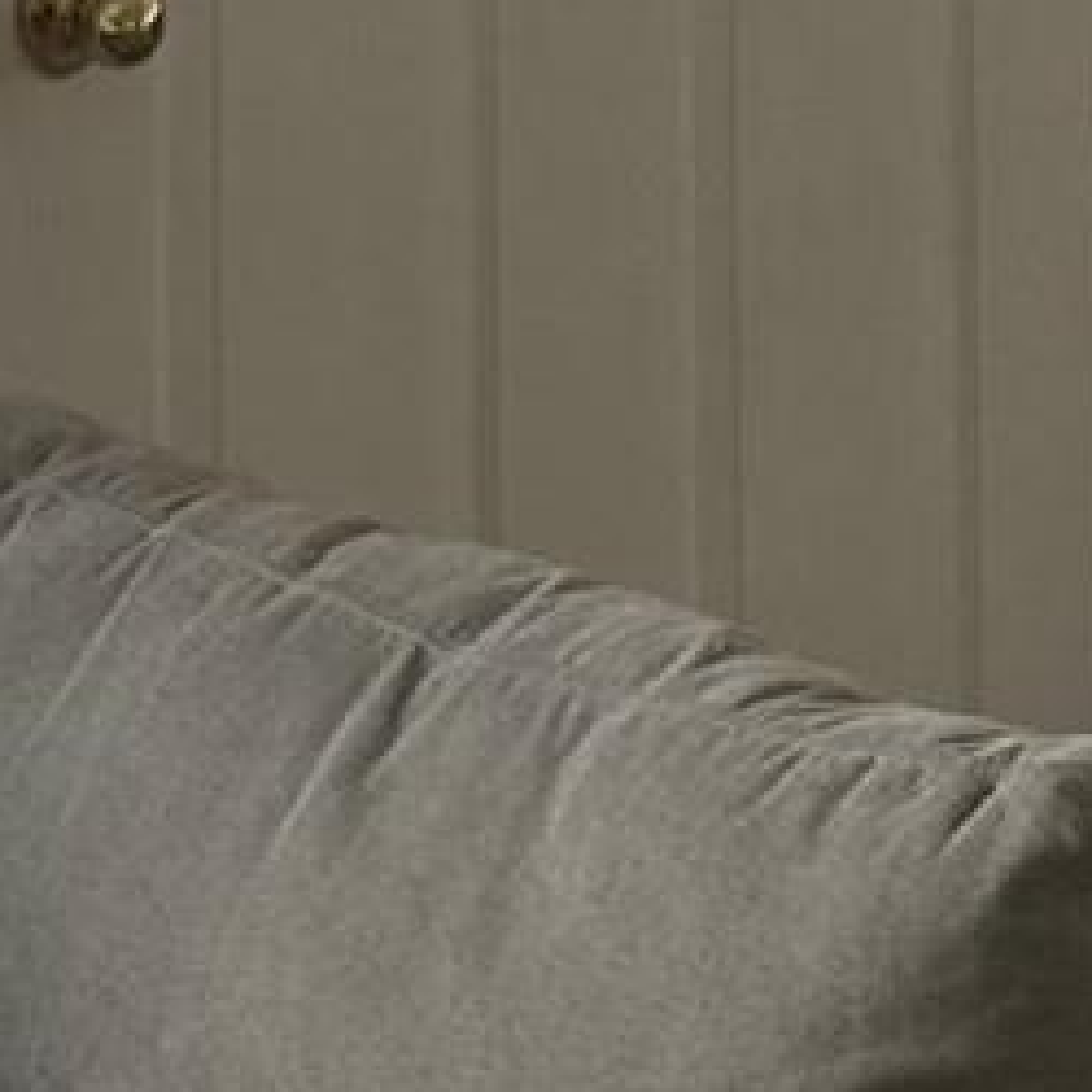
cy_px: -1621
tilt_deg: +3.7
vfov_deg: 9.0
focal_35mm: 174
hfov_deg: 10.0
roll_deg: +0.2
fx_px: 6210
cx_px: 485
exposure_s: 1/357
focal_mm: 6.86
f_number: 1.78
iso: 80
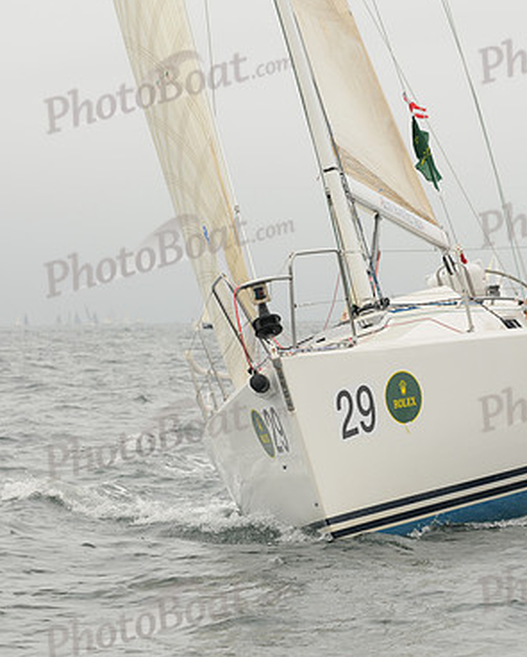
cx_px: 386
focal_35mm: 217
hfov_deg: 7.1
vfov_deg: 8.9
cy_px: 319
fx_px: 4225
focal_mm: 98
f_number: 5.6
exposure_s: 1/640
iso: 200
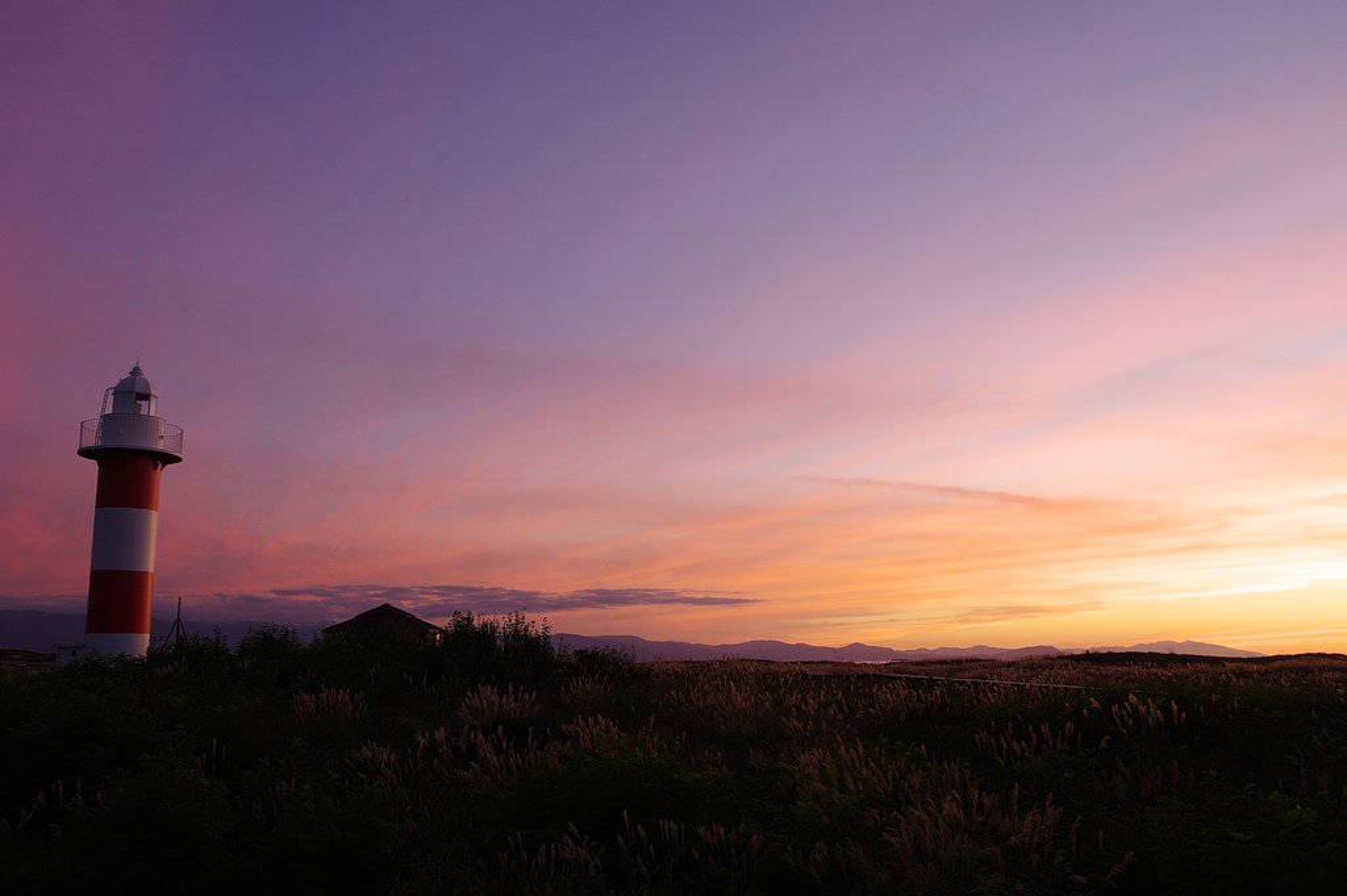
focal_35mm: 32
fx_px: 1178
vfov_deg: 41.6
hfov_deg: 59.5
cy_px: 448
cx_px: 674
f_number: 11
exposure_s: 1/15
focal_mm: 21
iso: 400
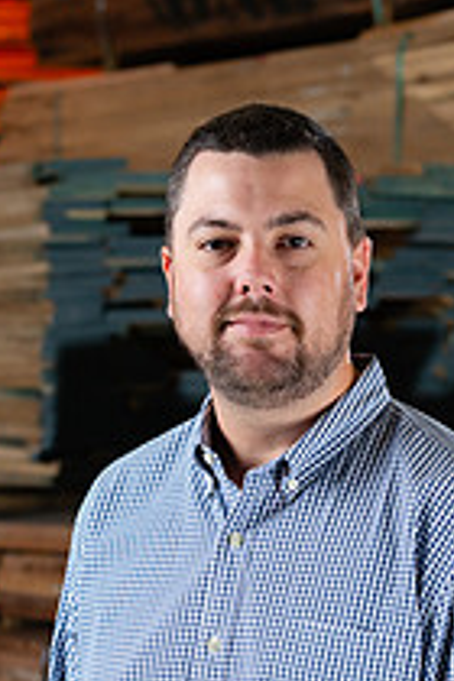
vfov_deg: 11.2
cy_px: 717
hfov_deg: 7.5
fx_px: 3443
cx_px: 285
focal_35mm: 182
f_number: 5.6
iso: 400
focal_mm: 85
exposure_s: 1/60
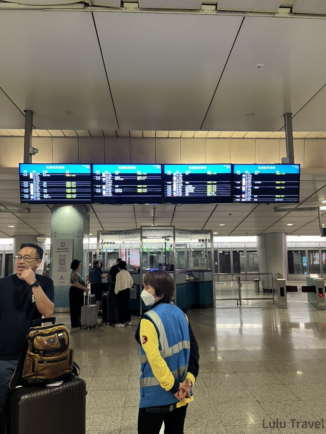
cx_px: 163
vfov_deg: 67.3
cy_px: 217
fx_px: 326
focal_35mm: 26
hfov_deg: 53.1
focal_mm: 5.1
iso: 200
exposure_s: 1/50
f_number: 1.6
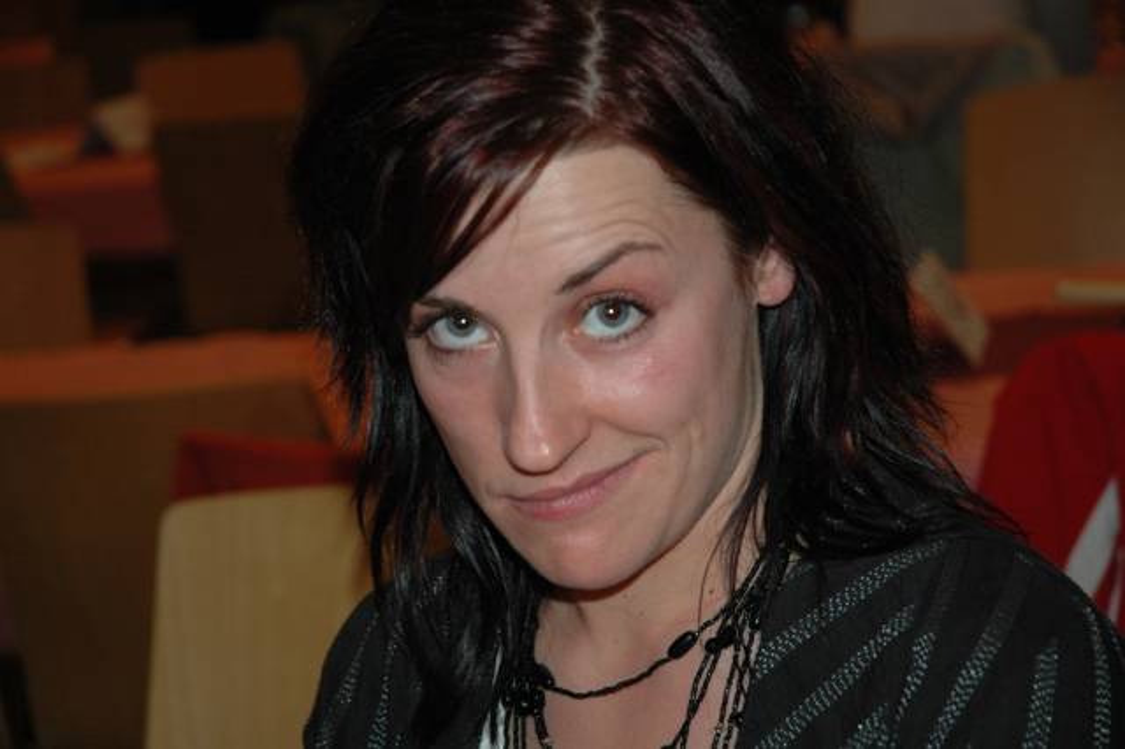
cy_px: 374
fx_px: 3279
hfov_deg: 19.5
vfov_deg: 13.0
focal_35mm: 105
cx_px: 562
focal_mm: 70
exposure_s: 1/60
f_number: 4.5
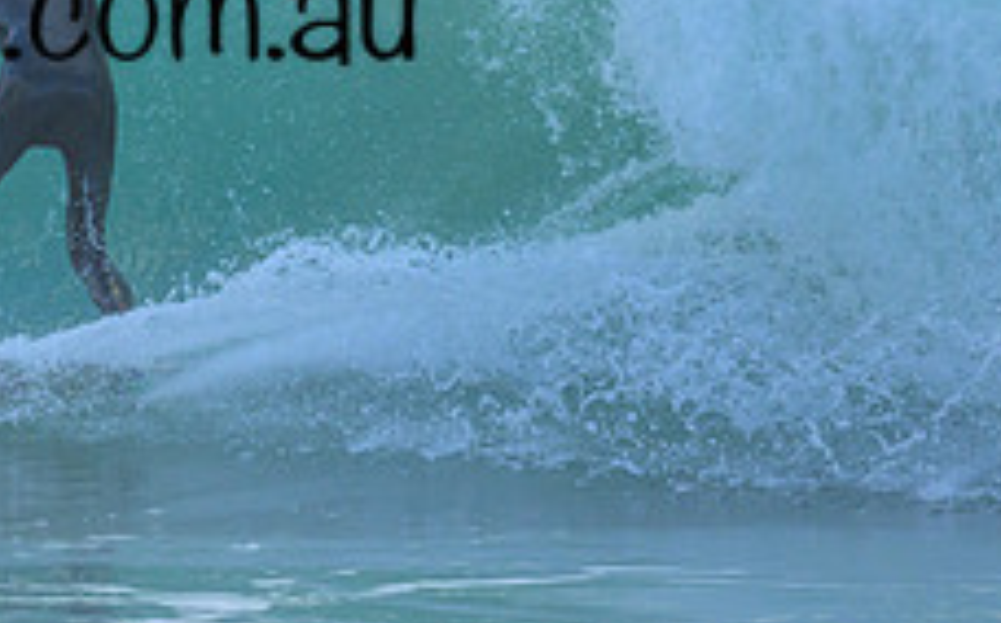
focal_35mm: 2077
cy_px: -42
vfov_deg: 0.6
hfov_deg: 1.0
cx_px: -48
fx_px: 56606
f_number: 6.3
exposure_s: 1/2500
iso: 1100
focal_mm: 800
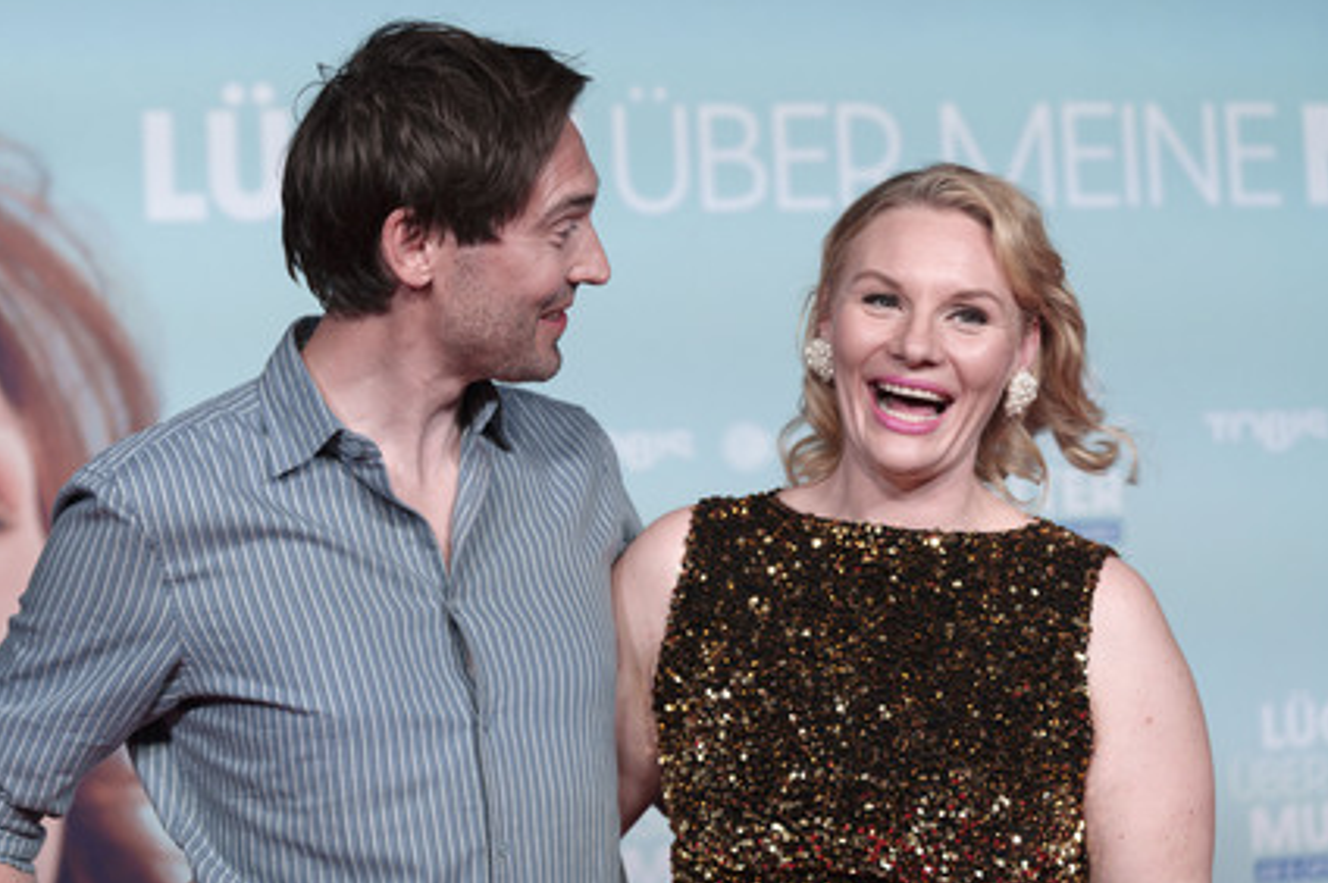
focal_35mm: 82
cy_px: 457
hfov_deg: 24.8
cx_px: 641
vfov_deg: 16.6
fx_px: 3022
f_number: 3.5
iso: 500
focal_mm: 77
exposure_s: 1/160
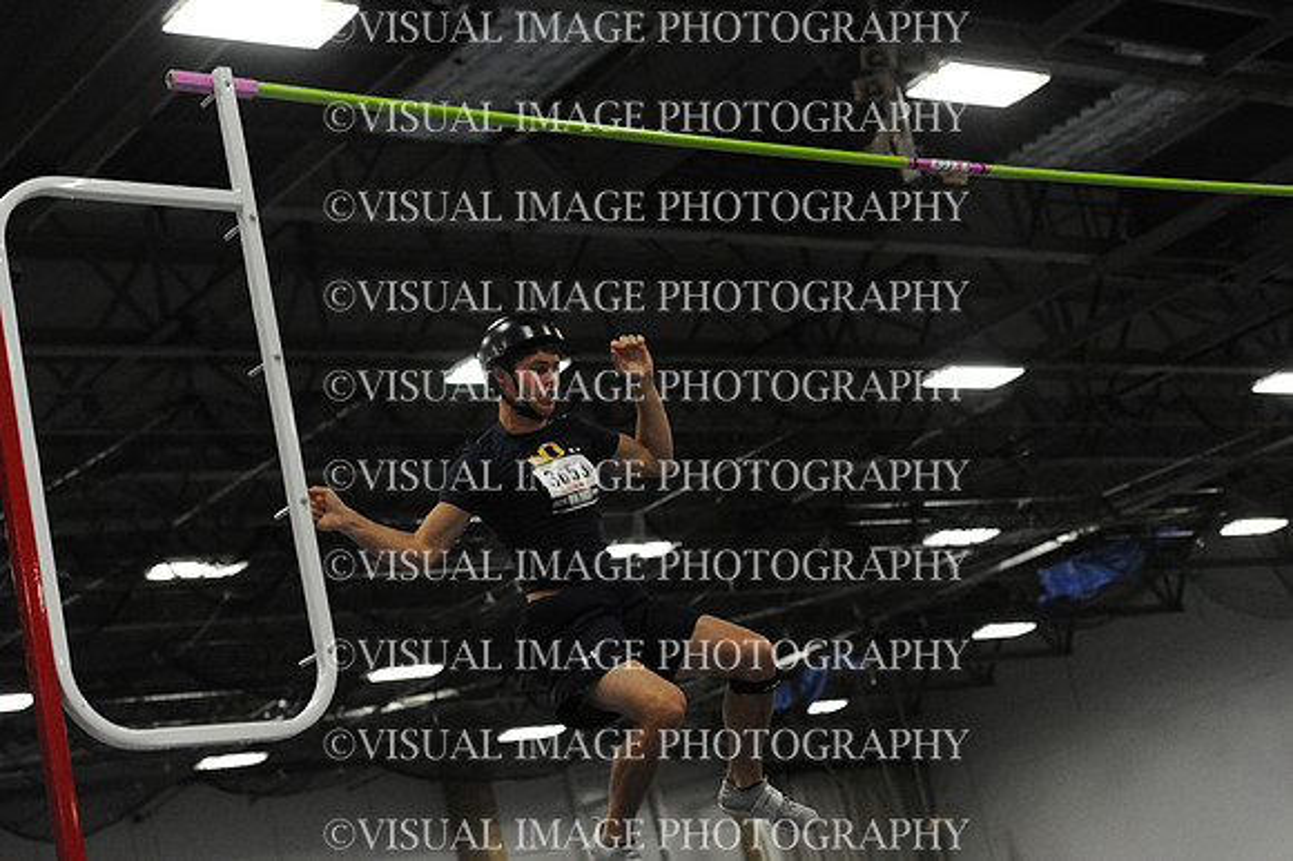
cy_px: 430
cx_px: 646
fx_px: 2513
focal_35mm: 70
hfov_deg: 28.9
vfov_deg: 19.4
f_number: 3.5
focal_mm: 70
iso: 10000
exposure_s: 1/640
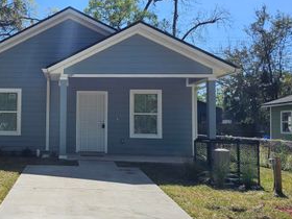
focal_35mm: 41
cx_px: 41
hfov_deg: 42.7
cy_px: 107
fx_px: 346
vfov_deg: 35.1
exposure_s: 1/873
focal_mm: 6.3
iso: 10
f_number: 1.7
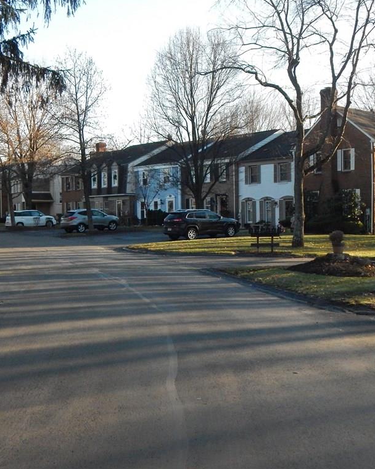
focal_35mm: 50
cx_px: 246
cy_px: 233
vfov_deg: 37.3
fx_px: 694
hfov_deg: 30.1
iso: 800
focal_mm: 6.8
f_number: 6.9
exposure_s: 1/400
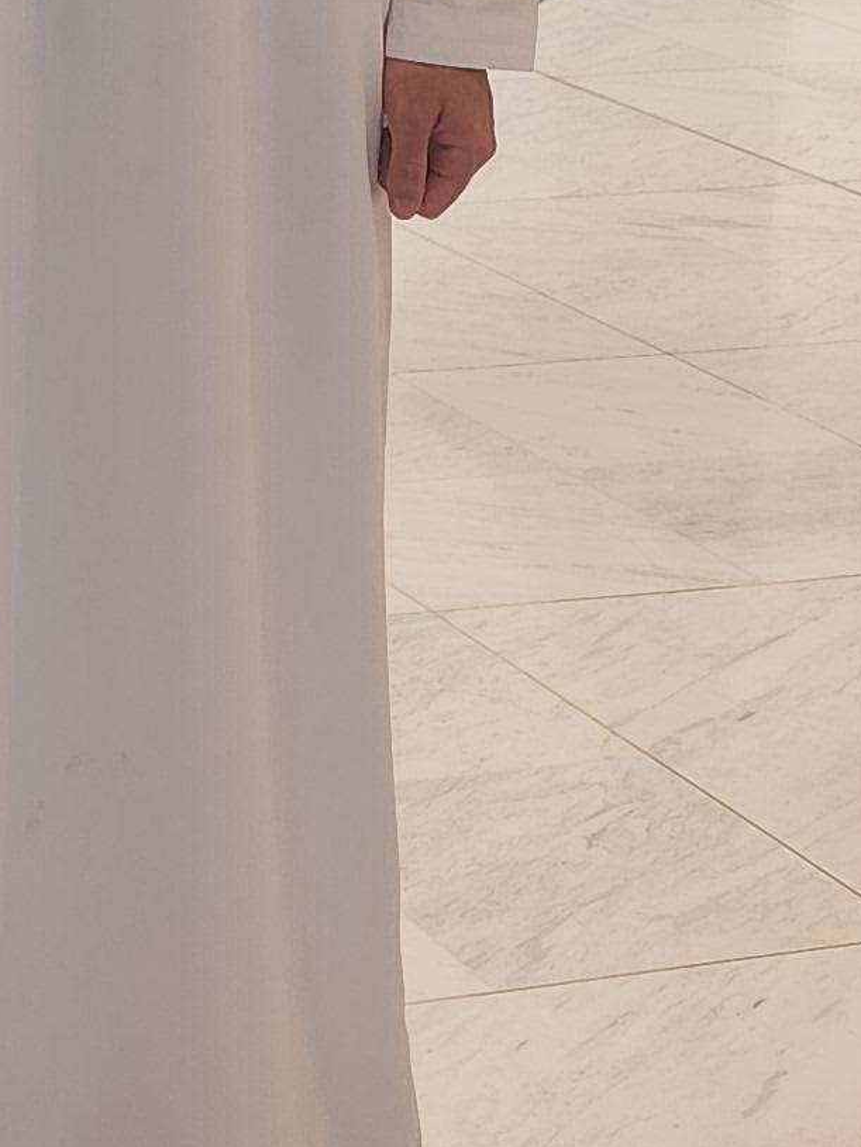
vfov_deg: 16.8
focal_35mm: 113
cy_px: -132
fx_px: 3746
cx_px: -344
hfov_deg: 12.6
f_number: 1.8
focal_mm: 6.4
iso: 16
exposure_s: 1/100
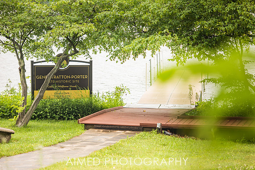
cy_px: 85
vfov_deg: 10.6
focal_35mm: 130
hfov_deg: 15.8
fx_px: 921
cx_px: 128
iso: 250
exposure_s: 1/320
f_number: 3.5
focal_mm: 130
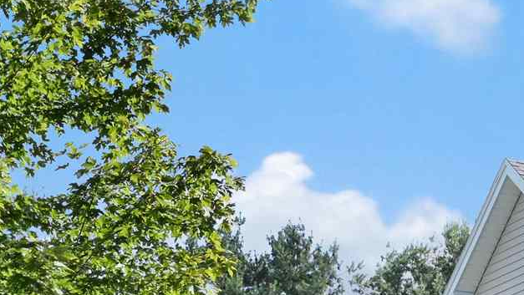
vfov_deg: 7.7
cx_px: 587
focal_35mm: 154
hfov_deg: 13.7
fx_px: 2140
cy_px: 477
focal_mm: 30
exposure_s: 1/20
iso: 100
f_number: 14
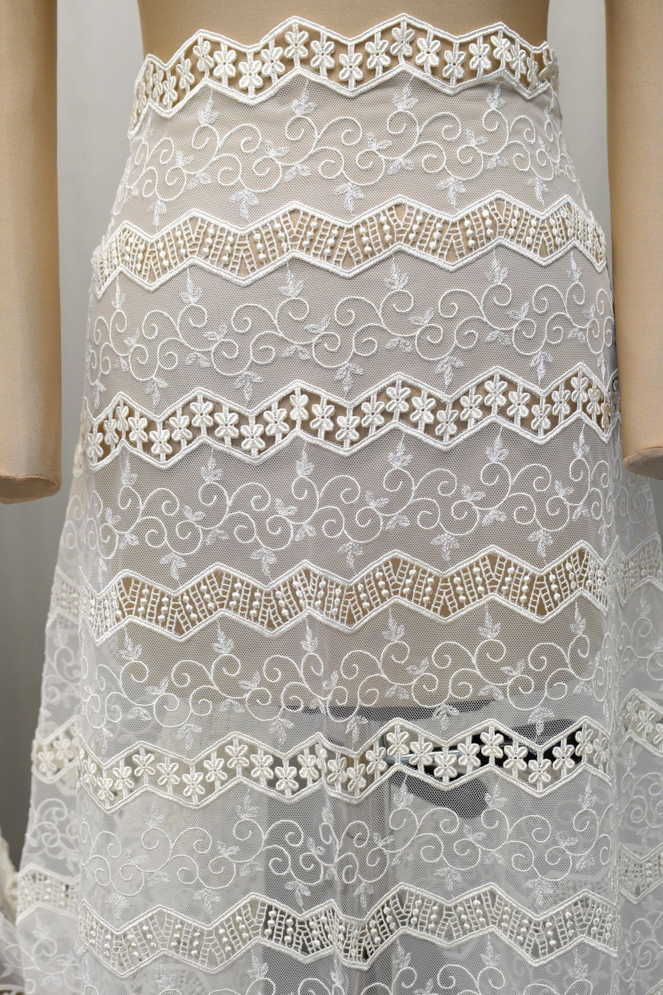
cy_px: 498
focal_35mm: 52
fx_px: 1450
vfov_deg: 37.9
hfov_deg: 25.8
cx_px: 332
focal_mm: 35
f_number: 4.5
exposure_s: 1/80
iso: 400
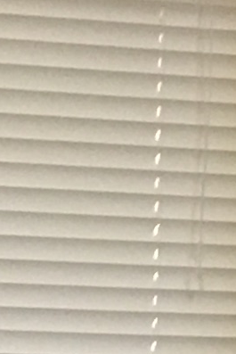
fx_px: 3006
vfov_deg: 6.0
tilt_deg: -17.5
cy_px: 1241
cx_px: 111
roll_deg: -1.1
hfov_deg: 4.5
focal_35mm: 306
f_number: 2.2
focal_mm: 4.15
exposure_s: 1/30
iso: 125
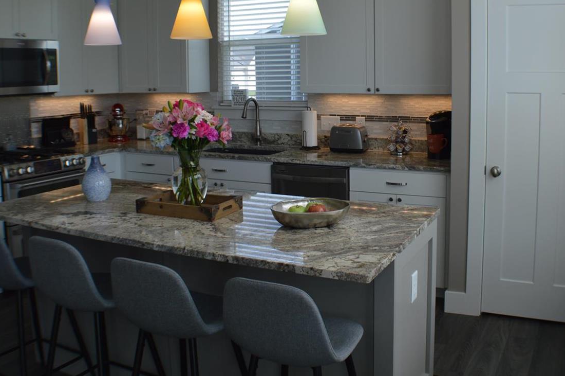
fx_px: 753
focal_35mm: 48
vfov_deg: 27.8
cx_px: 317
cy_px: 114
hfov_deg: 41.1
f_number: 5.6
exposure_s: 1/125
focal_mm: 22
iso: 180
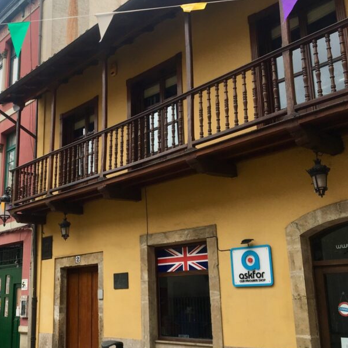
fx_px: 500
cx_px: 78
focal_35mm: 44
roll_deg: -0.7
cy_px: 184
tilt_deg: +15.6
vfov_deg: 38.3
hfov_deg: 37.2
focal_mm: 4.15
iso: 25
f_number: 2.2
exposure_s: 1/407
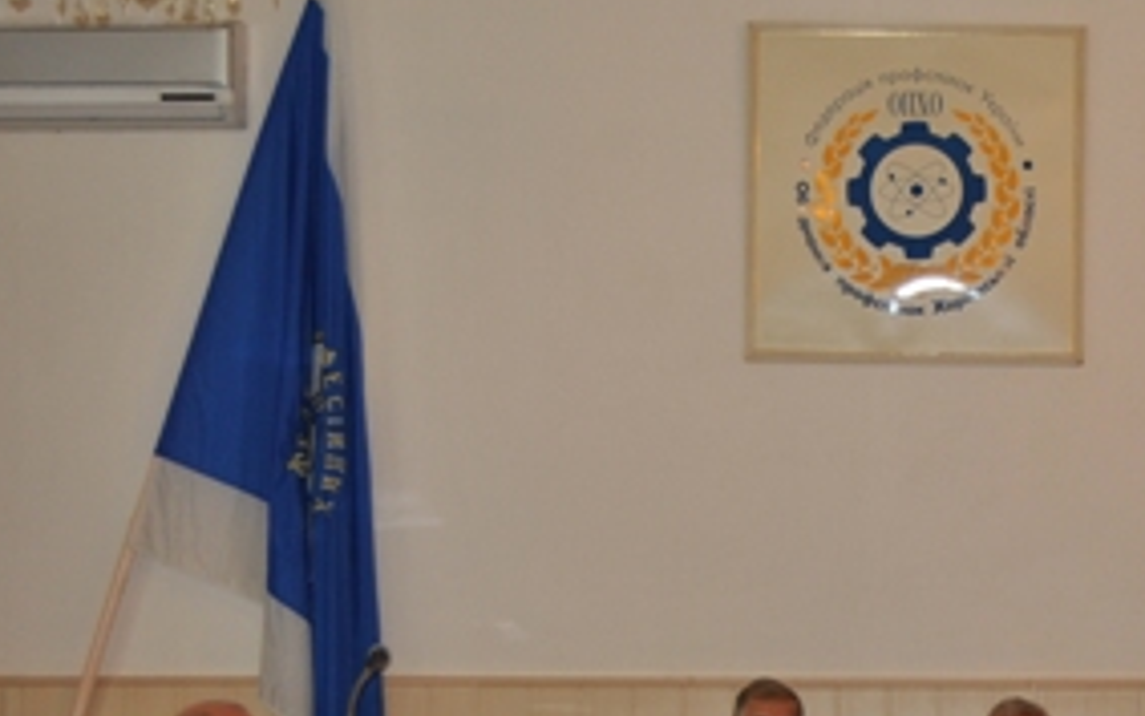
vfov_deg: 13.4
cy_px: 663
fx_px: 3027
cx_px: 914
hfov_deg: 21.2
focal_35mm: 97
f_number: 4
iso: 200
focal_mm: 28
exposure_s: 1/60
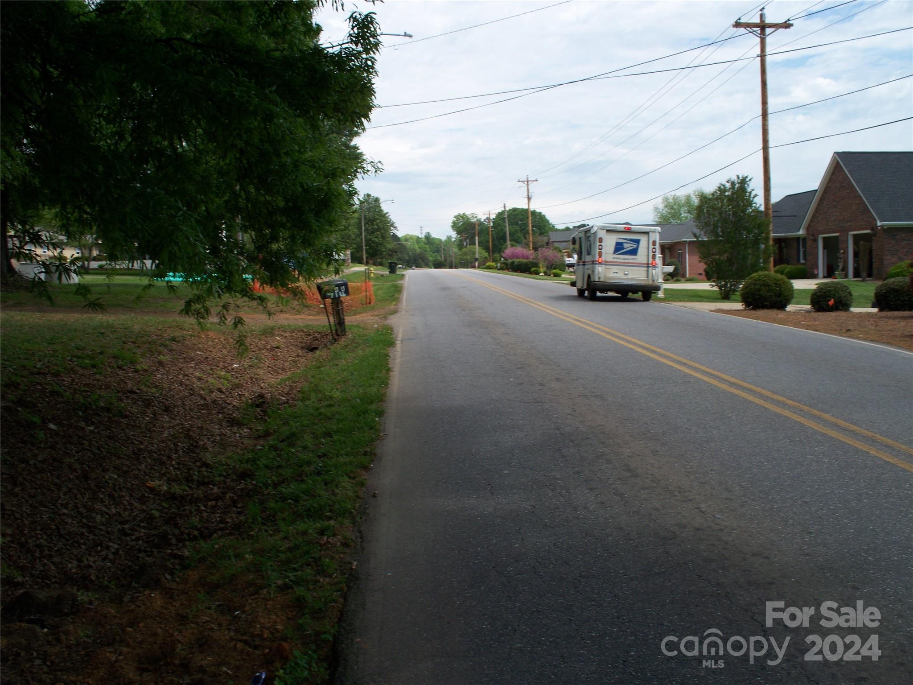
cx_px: 456
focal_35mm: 36
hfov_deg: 51.4
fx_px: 950
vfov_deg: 39.7
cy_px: 342
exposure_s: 1/400
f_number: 5
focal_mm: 7.54
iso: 64
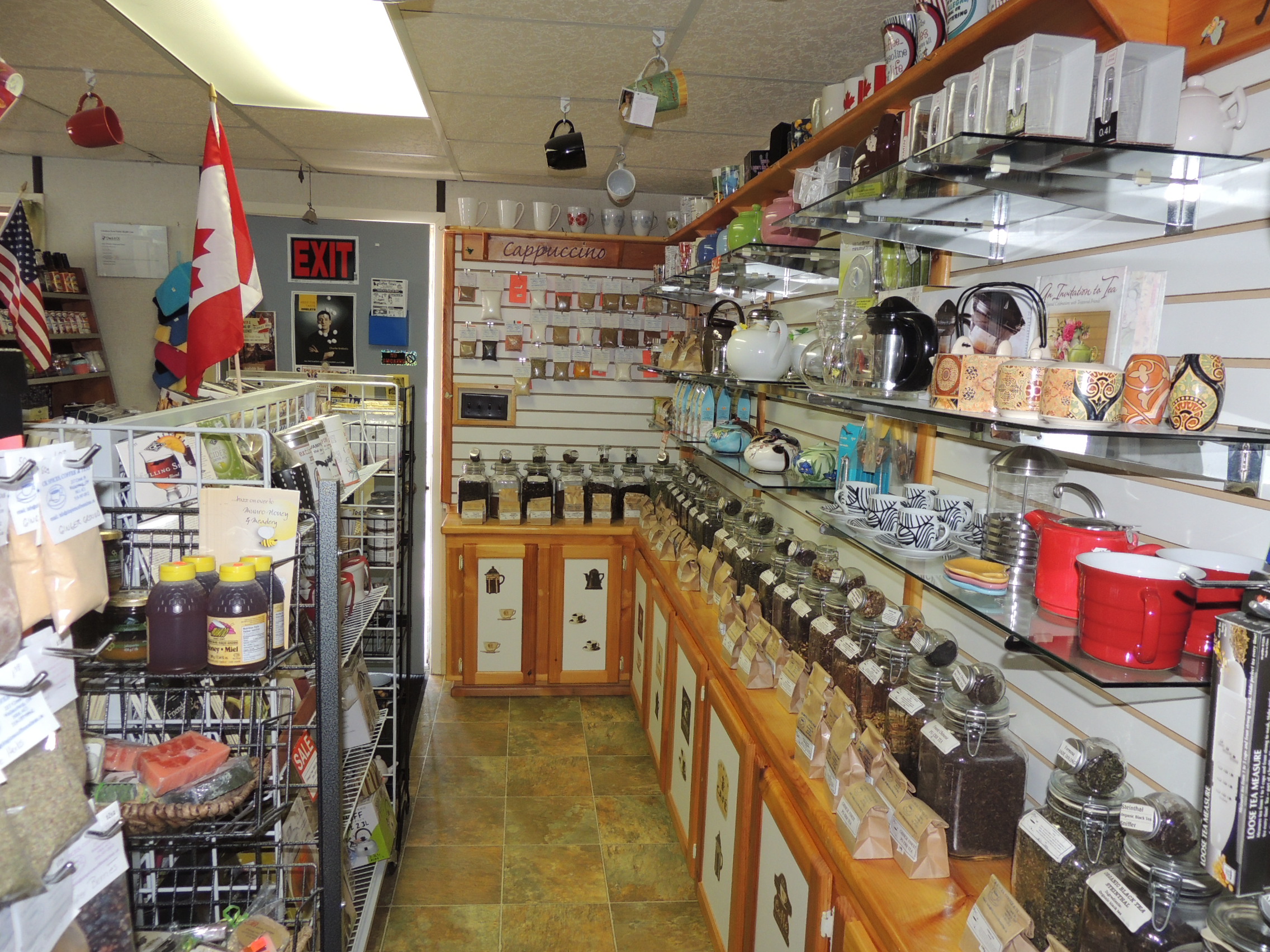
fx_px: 881
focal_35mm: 24
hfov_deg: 71.6
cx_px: 635
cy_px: 476
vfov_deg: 56.8
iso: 200
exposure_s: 1/30
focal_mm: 4.3
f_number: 3
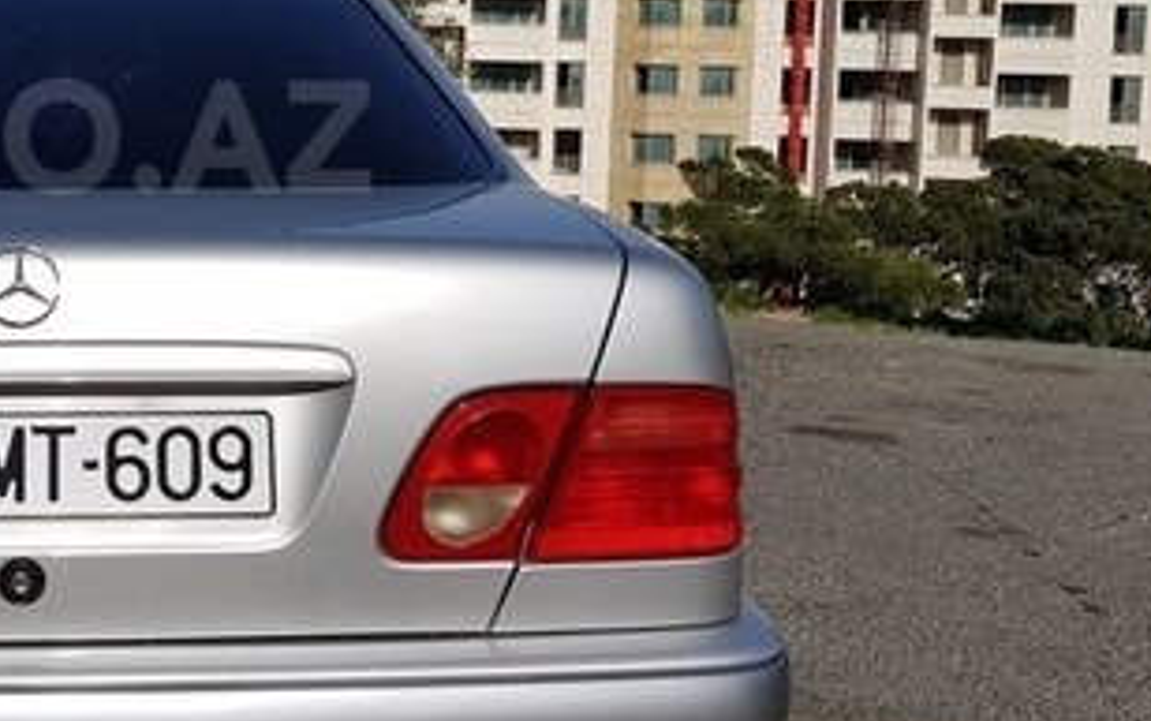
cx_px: -11
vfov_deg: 21.7
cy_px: 136
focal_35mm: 59
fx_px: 1852
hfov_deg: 31.8
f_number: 1.7
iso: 40
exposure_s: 1/5184
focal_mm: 4.3
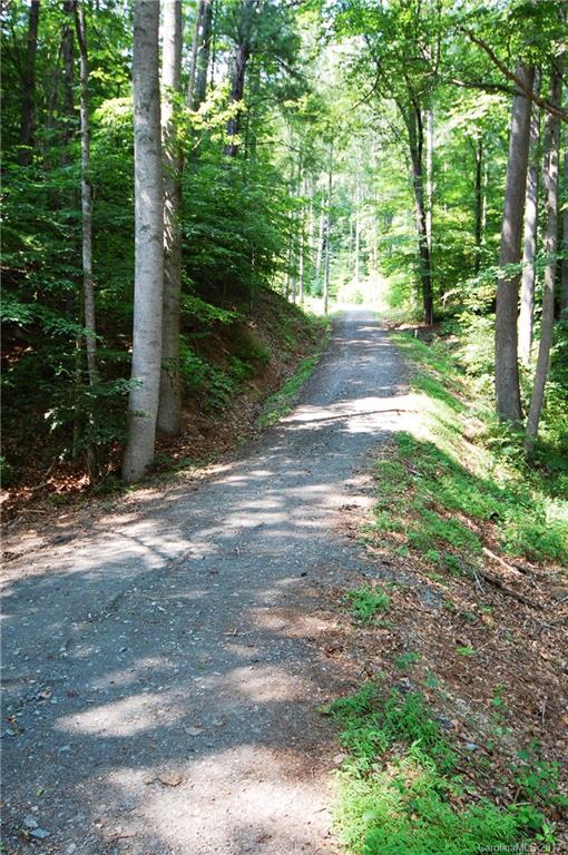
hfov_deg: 43.5
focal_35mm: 30
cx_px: 284
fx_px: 712
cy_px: 428
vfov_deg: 62.0
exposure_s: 1/80
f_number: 5.6
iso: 400
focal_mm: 20
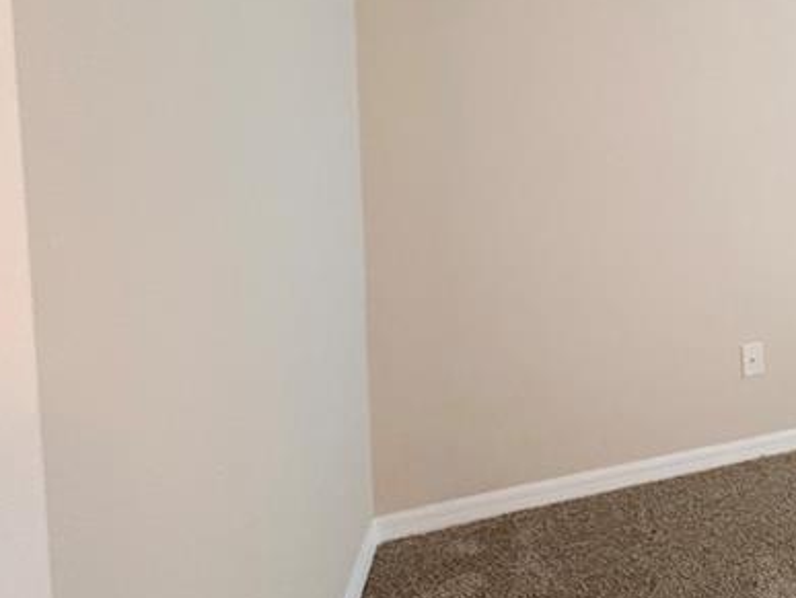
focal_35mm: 37
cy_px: 84
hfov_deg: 38.4
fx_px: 852
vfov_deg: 36.8
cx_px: 936
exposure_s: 1/40
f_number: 2.2
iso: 800
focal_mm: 2.22
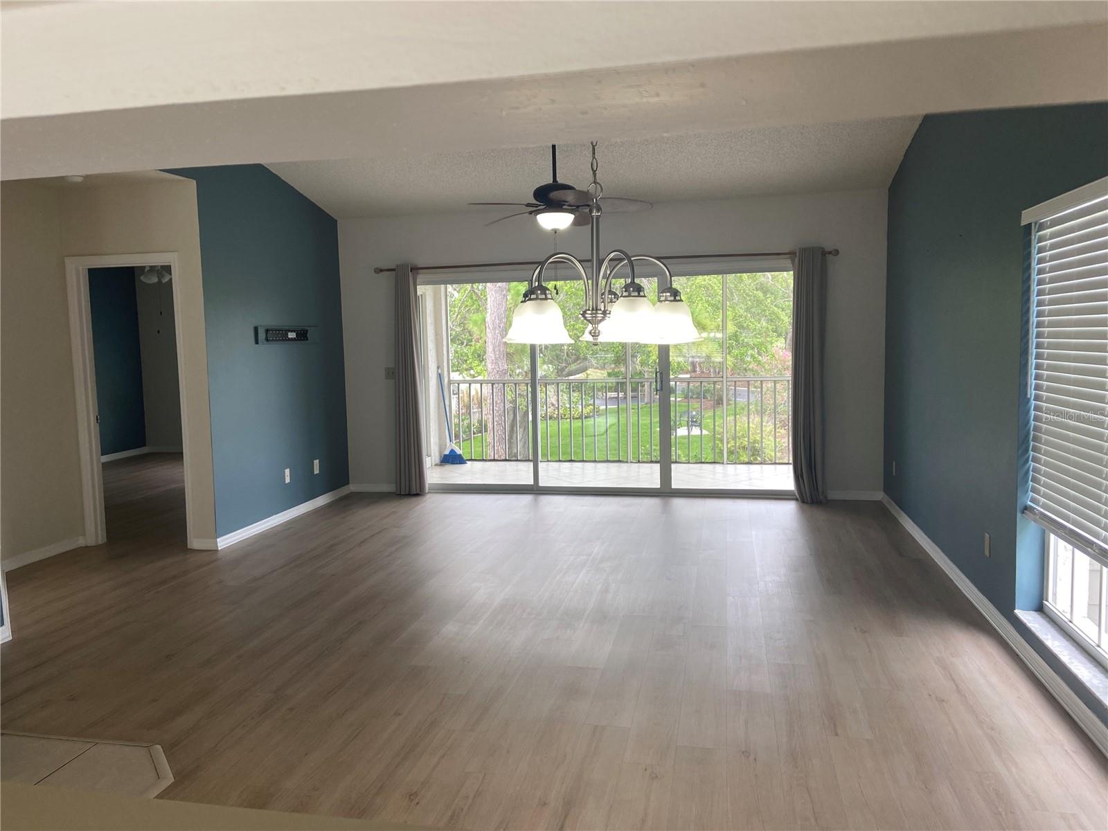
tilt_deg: -6.2
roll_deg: +1.2
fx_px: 832
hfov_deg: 67.3
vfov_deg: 53.1
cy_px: 416
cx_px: 554
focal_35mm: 26
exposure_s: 1/120
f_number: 1.8
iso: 50
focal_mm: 4.25
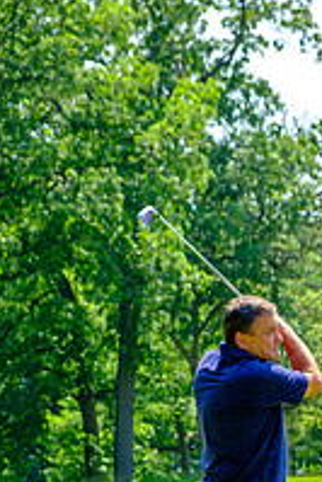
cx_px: 312
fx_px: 2303
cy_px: 528
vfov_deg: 11.8
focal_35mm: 172
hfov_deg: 8.0
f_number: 4.5
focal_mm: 50.5
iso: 200
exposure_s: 1/320
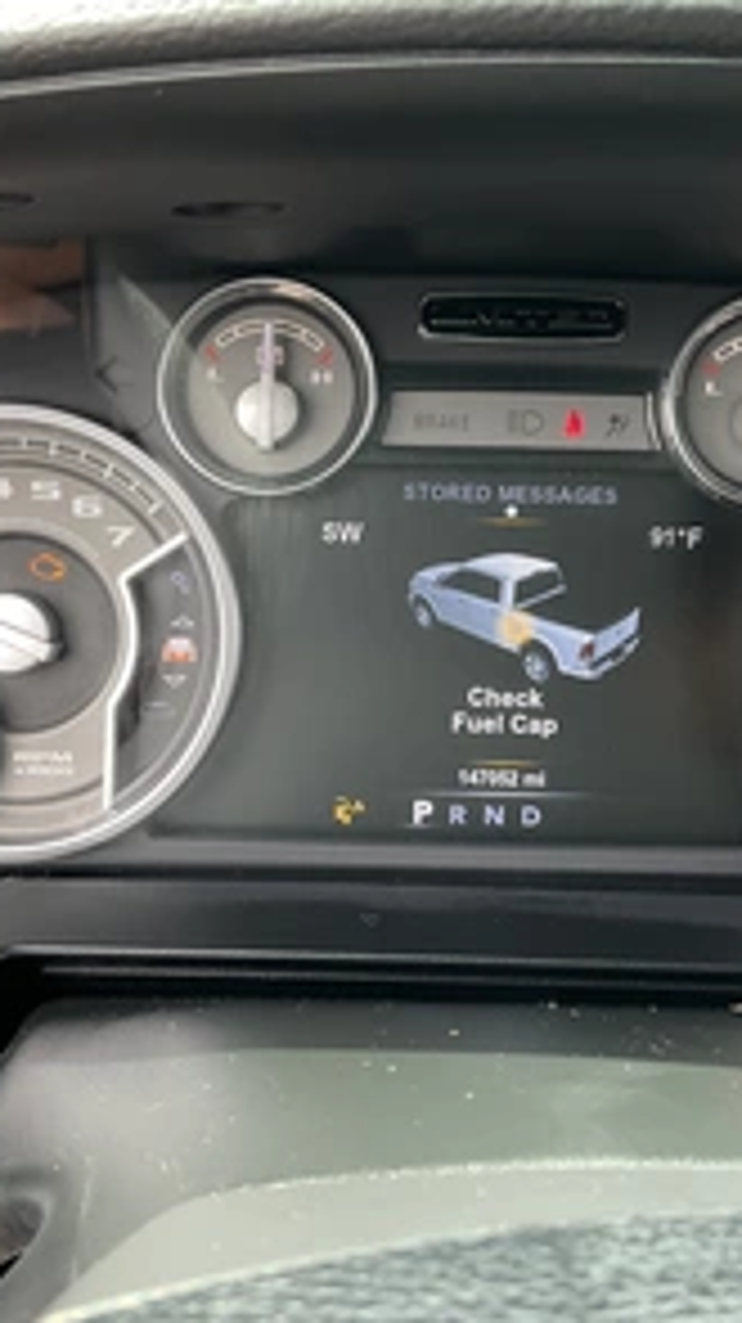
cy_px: 652
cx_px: 369
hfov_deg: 27.7
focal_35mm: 43
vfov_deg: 47.4
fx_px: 1507
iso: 64
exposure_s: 1/122
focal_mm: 3
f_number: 1.8
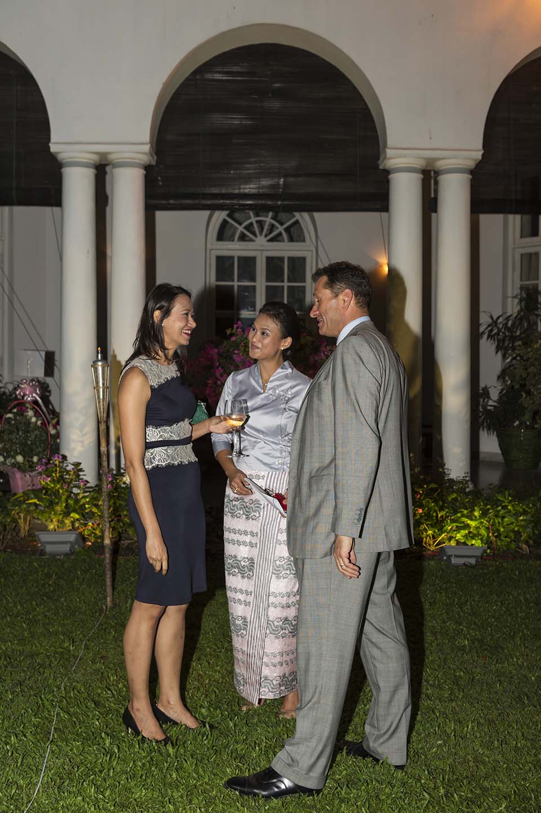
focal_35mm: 36
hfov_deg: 36.8
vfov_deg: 53.2
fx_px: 812
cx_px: 270
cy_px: 406
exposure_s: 1/60
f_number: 5.6
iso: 400
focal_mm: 36
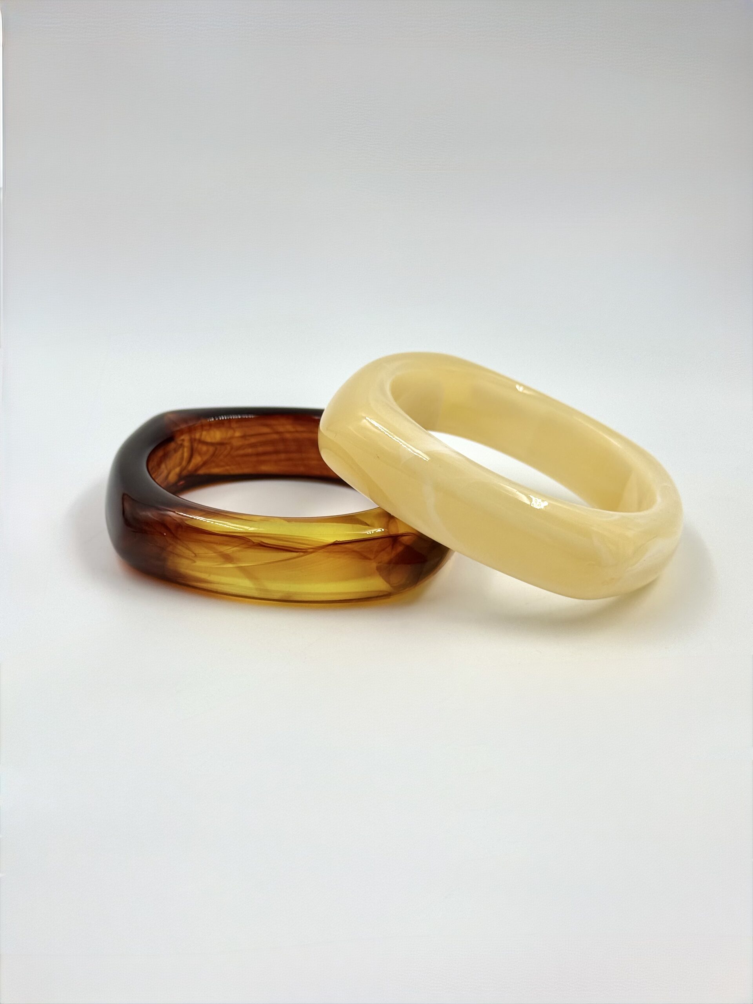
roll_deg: -1.1
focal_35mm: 48
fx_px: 1392
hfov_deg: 30.3
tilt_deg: -23.4
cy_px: 502
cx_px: 376
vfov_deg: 39.7
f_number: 1.78
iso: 64
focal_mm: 6.76
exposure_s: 1/1133
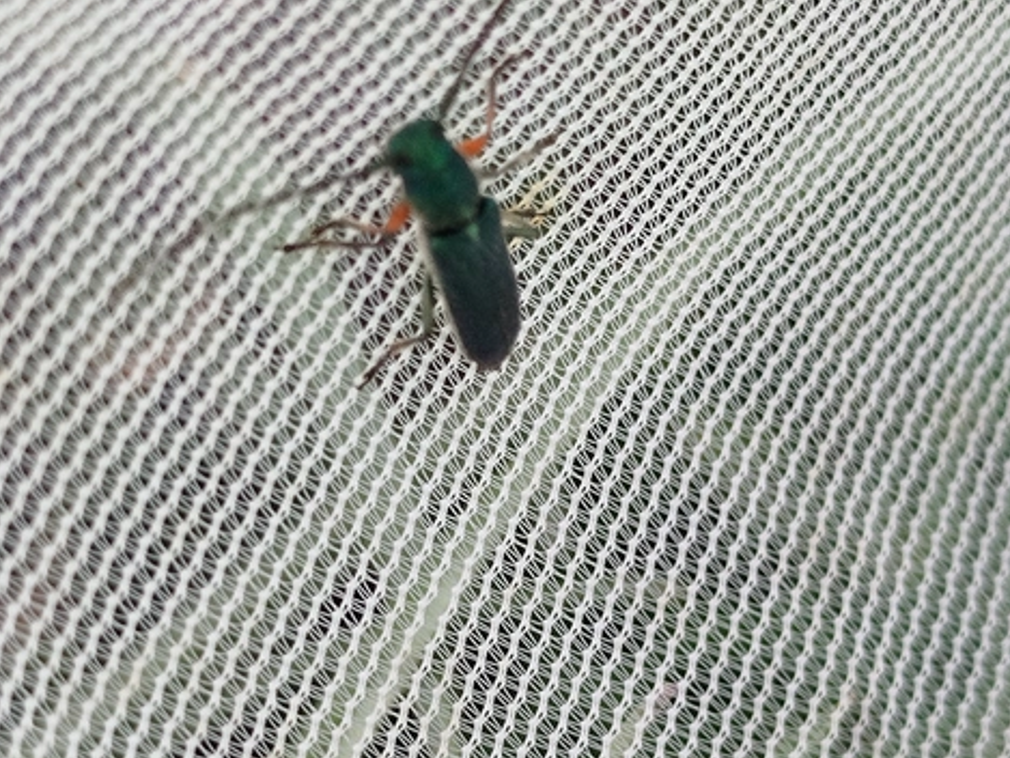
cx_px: 500
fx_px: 1313
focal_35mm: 45
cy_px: 482
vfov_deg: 32.0
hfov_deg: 42.1
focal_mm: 5.31
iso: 64
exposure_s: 1/100
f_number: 1.7
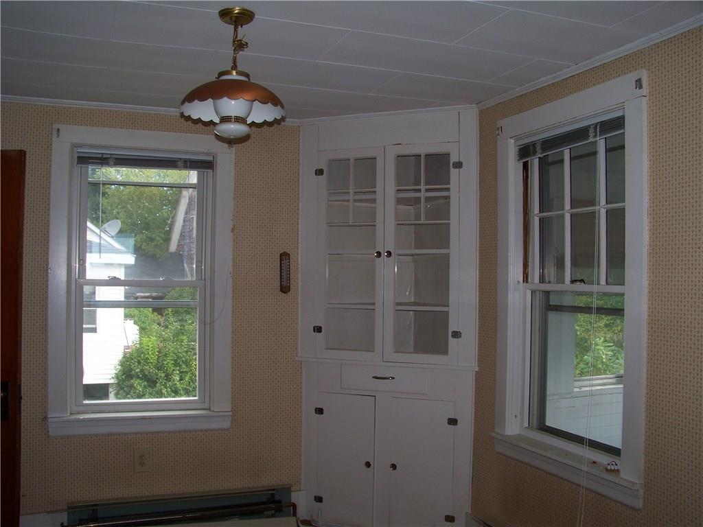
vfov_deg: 42.9
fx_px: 670
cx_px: 352
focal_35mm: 33
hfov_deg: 55.4
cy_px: 264
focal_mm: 5.85
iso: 64
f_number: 5.6
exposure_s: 1/30
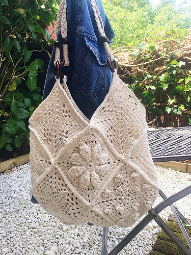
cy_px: 128
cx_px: 96
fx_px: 213
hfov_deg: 48.2
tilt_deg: -9.7
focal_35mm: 29
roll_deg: -1.9
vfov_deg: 61.7
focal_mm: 4.15
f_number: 2.2
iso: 25
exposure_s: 1/259
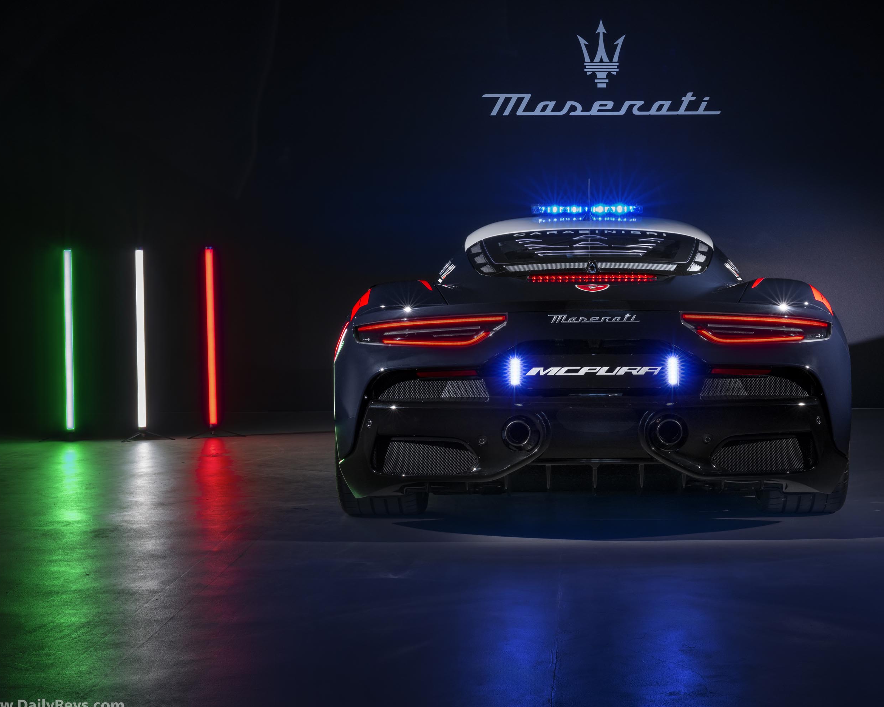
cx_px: 589
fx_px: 1727
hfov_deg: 28.5
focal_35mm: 66
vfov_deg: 23.1
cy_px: 305
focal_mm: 50
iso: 64
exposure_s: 4
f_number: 16
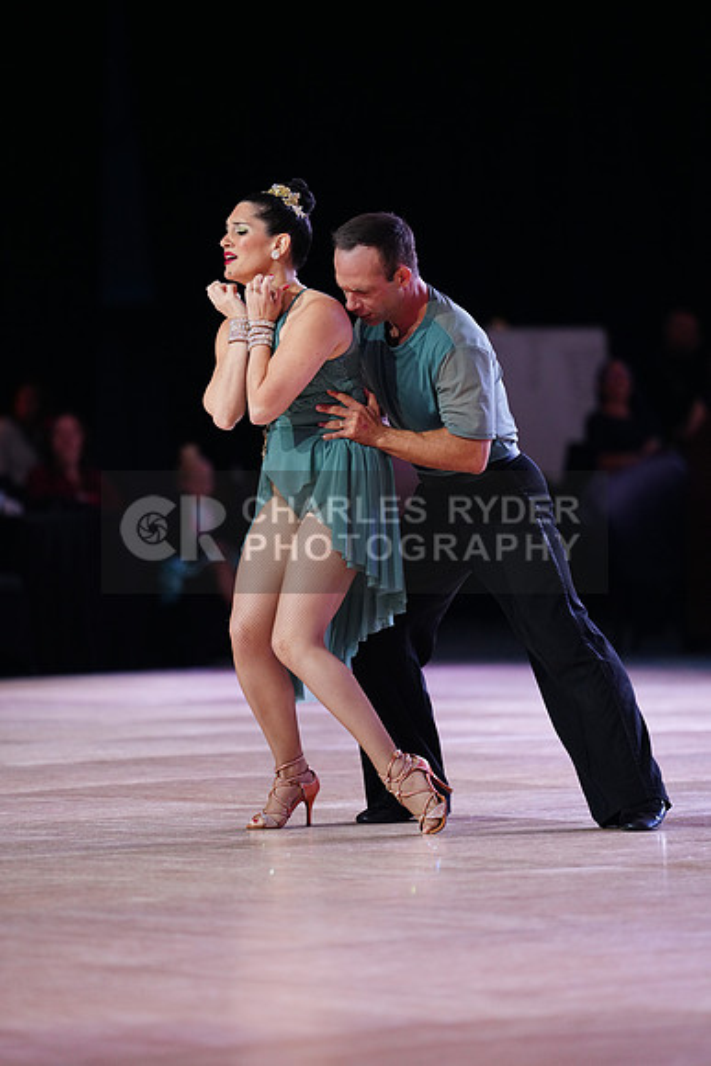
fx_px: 5921
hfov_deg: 6.9
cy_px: 533
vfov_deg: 10.3
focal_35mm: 200
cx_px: 356
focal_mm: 200
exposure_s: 1/400
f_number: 2.8
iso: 2000
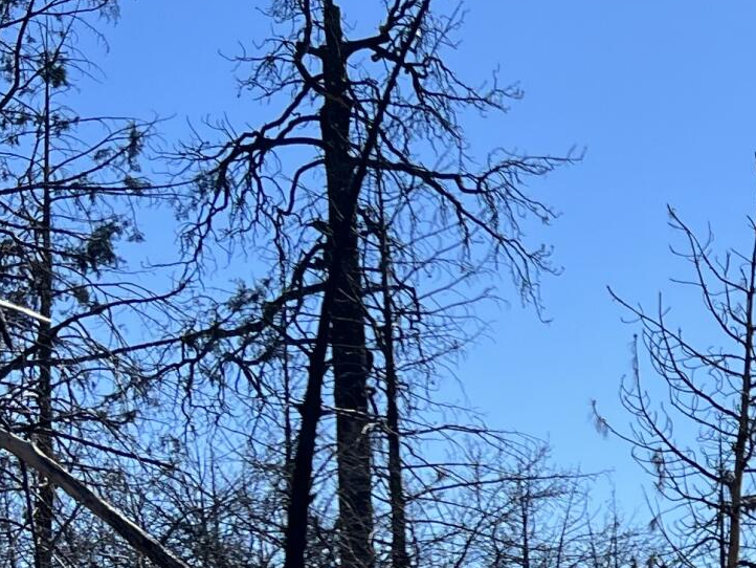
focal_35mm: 108
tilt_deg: +3.4
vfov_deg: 13.3
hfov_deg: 16.3
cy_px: 696
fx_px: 2359
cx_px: 1199
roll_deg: +2.5
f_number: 1.5
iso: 50
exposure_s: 1/4831
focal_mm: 5.7
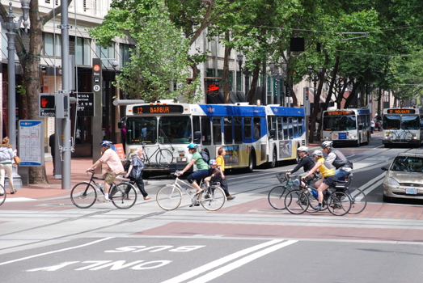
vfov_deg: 8.0
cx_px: 242
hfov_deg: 11.9
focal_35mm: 172
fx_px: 2023
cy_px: 123
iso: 400
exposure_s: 1/400
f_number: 10
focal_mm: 100
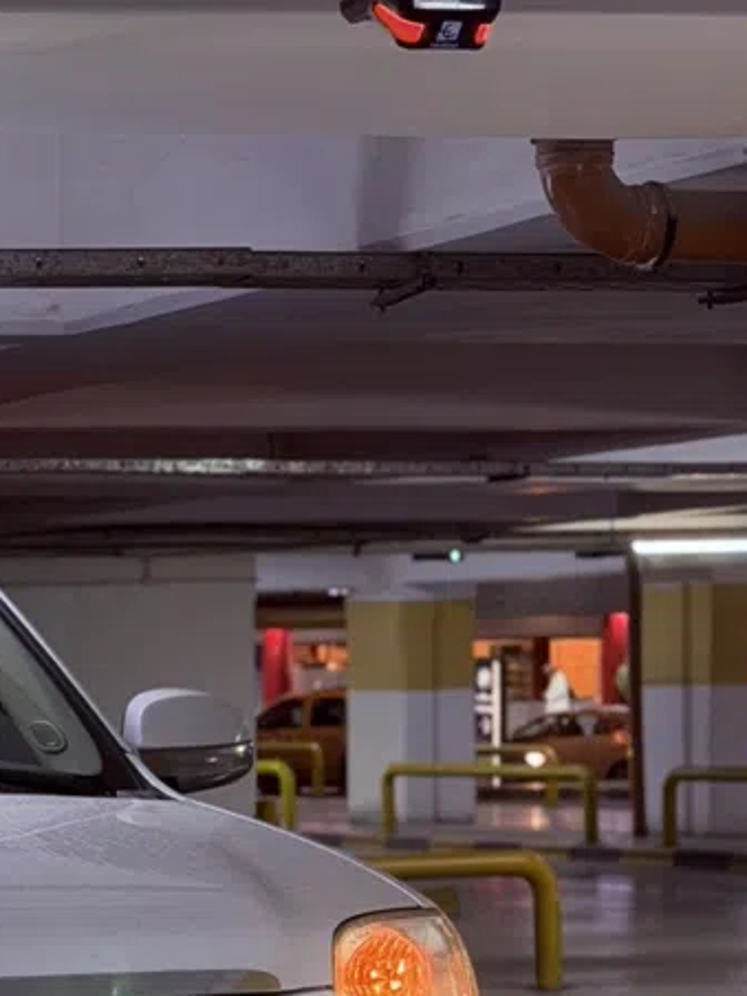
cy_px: 1048
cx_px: -280
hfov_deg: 10.0
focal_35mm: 145
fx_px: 4172
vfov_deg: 13.4
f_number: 1.78
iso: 200
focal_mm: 6.76
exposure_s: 1/50
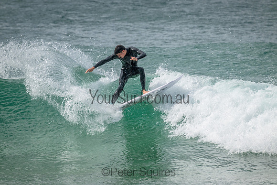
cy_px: 92
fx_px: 6157
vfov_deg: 1.7
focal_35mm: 800
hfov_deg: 2.6
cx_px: 138
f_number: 11
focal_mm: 800
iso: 1400
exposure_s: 1/1250
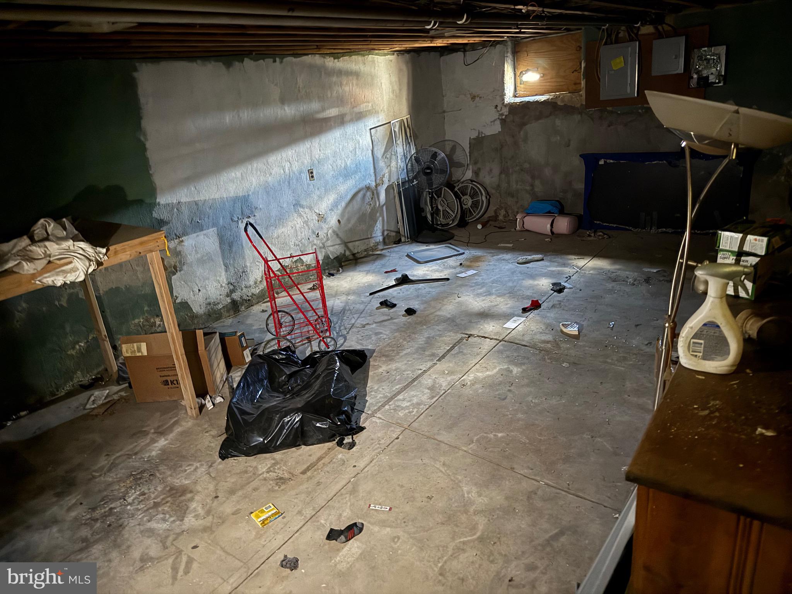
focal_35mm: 24
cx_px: 396
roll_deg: +7.1
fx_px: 549
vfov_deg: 56.8
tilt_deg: -17.4
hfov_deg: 71.6
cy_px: 297
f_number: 1.78
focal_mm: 6.76
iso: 2000
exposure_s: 1/9
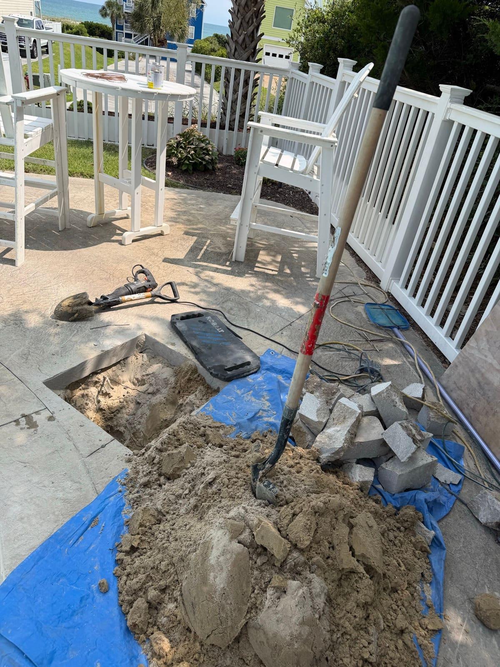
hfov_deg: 56.8
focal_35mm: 24
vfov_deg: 71.6
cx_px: 250
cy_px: 334
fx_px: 462
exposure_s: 1/2907
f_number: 1.78
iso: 80
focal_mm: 6.76
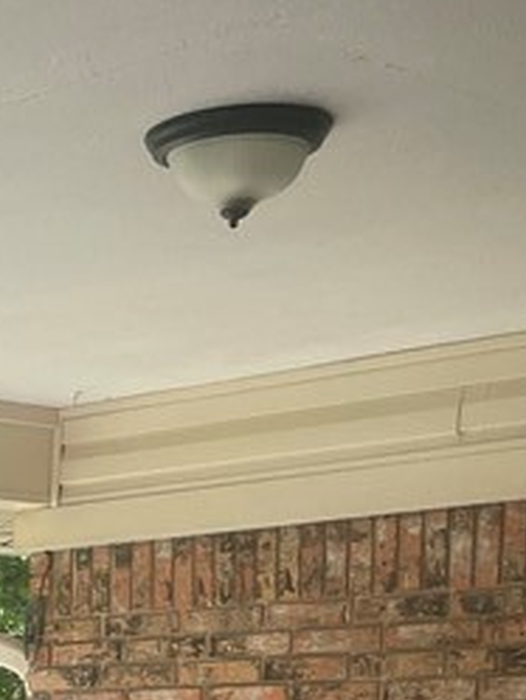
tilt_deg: -5.1
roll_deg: -0.3
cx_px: -425
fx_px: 2166
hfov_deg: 12.6
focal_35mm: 107
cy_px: 1029
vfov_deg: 16.8
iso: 32
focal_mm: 4.2
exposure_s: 1/296
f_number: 1.6
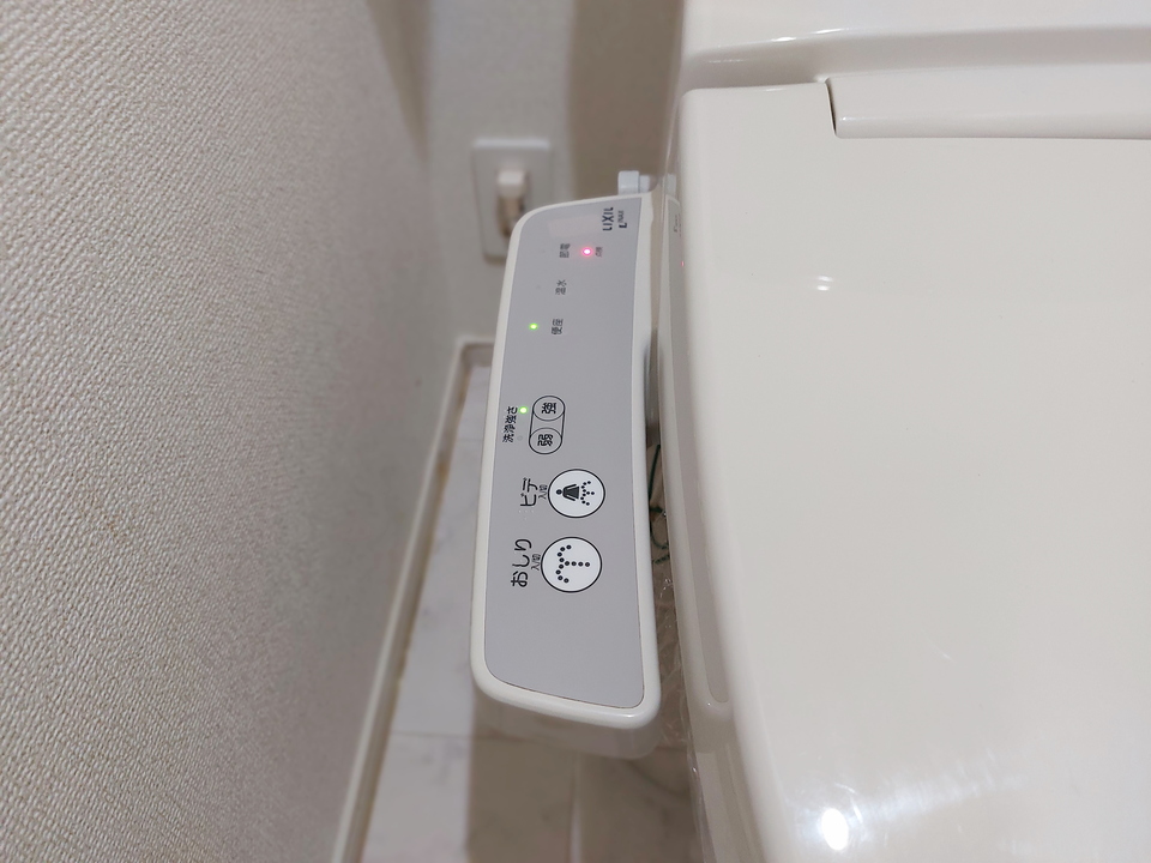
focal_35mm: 24
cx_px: 576
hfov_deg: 71.6
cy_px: 432
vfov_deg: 56.8
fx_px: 798
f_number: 1.8
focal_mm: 5.23
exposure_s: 1/24
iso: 200
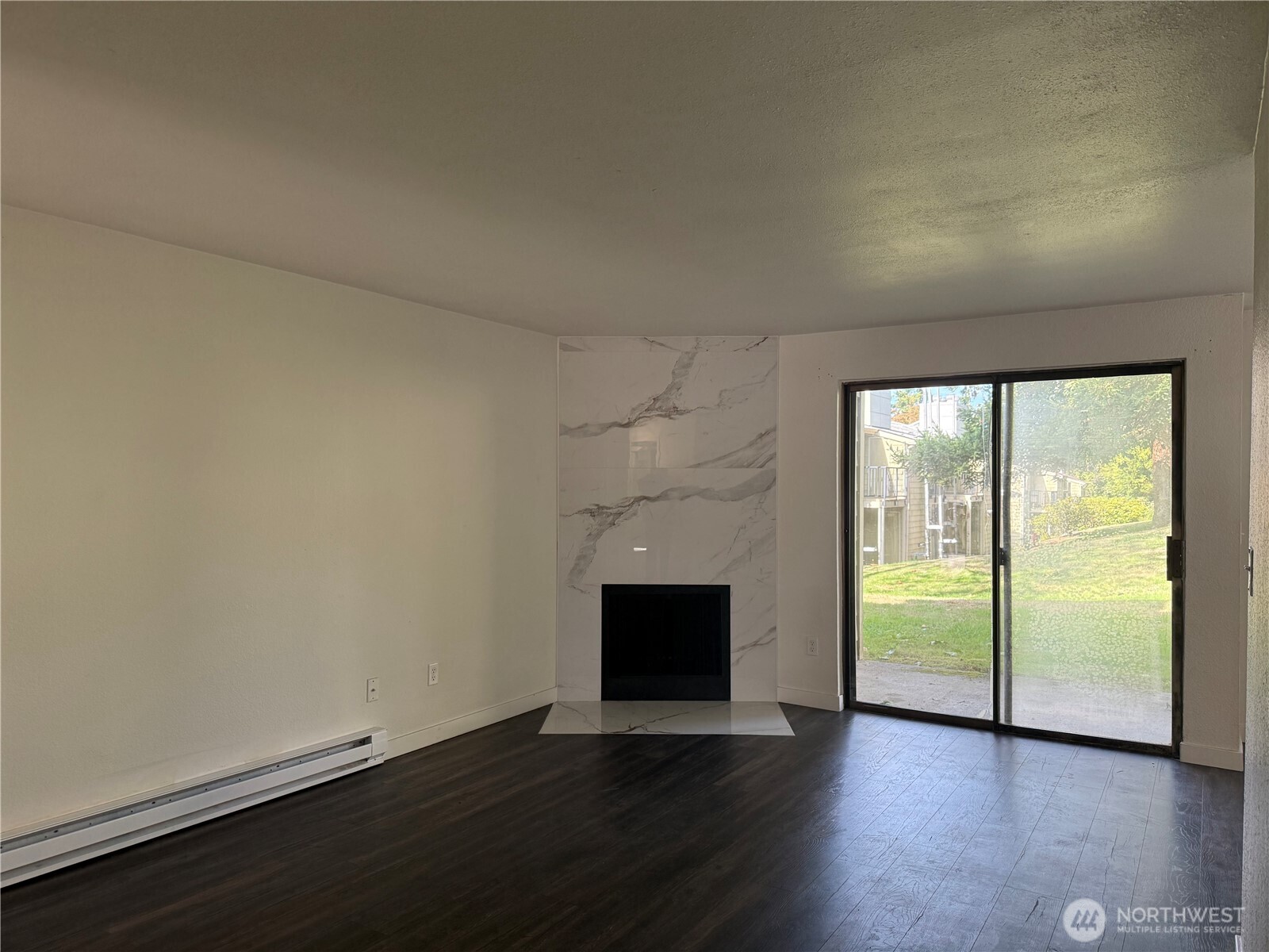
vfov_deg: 56.8
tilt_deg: -1.0
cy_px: 476
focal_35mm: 24
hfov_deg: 71.6
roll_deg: -1.2
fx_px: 880
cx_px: 634
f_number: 1.78
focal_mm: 6.76
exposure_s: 1/231
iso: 200
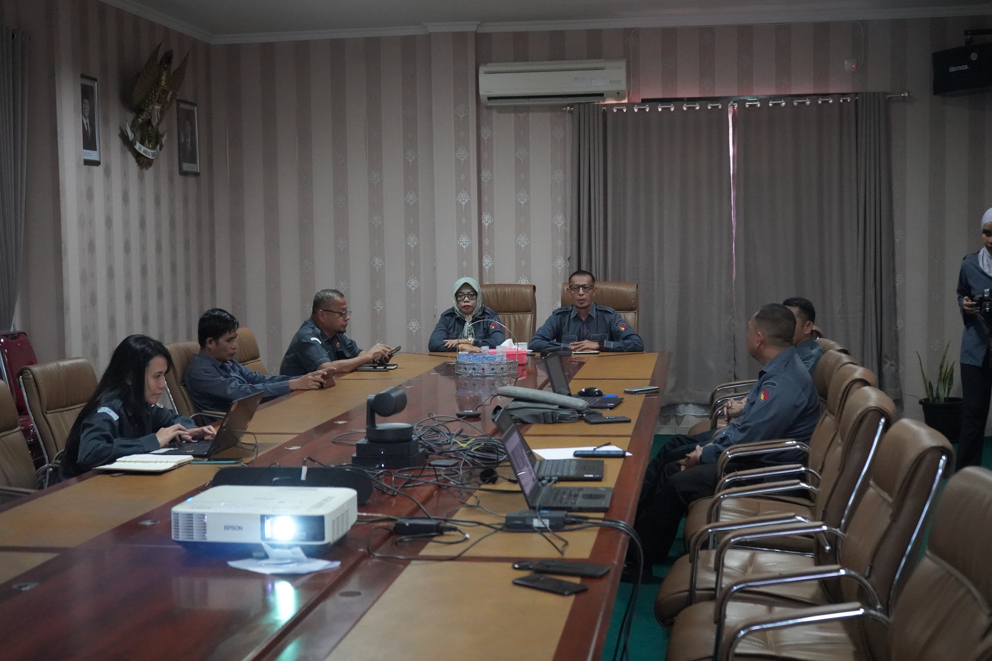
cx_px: 496
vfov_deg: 28.1
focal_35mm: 48
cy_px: 330
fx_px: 1323
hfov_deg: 41.1
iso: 12800
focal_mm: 48
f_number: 4.5
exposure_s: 1/160
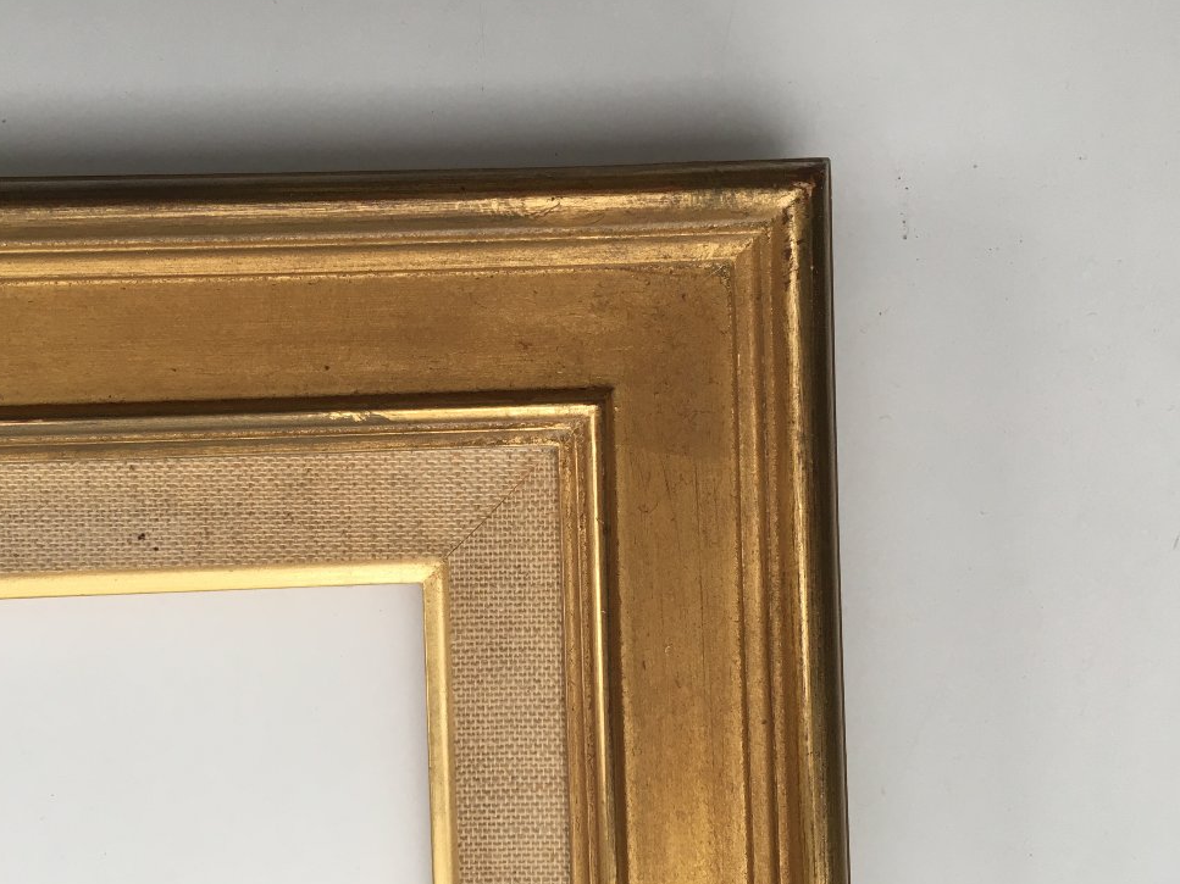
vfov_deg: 39.5
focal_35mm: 36
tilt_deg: -88.9
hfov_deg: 51.0
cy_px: 533
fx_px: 1227
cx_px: 467
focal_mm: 4.15
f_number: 2.2
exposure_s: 1/33
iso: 32
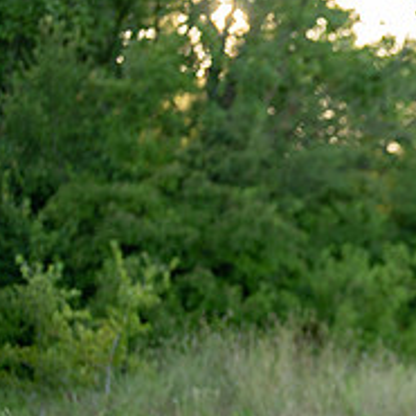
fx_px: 1903
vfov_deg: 12.4
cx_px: 588
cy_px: 350
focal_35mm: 140
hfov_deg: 12.0
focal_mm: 50
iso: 100
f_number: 1.2
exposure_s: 1/1000
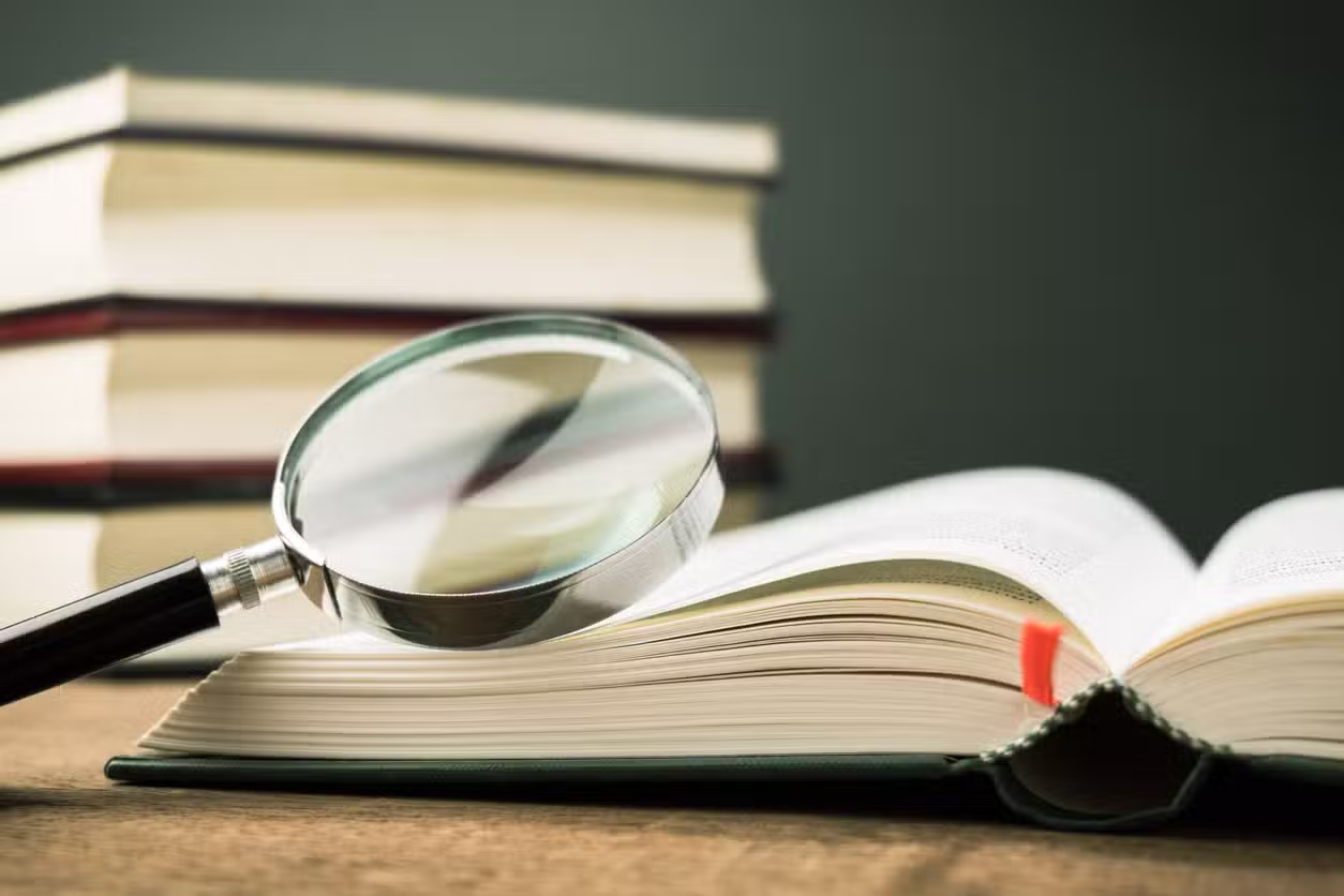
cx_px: 672
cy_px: 448
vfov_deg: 22.6
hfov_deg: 33.4
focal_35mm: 60
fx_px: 2240
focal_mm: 60
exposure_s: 1/10
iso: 200
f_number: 6.3
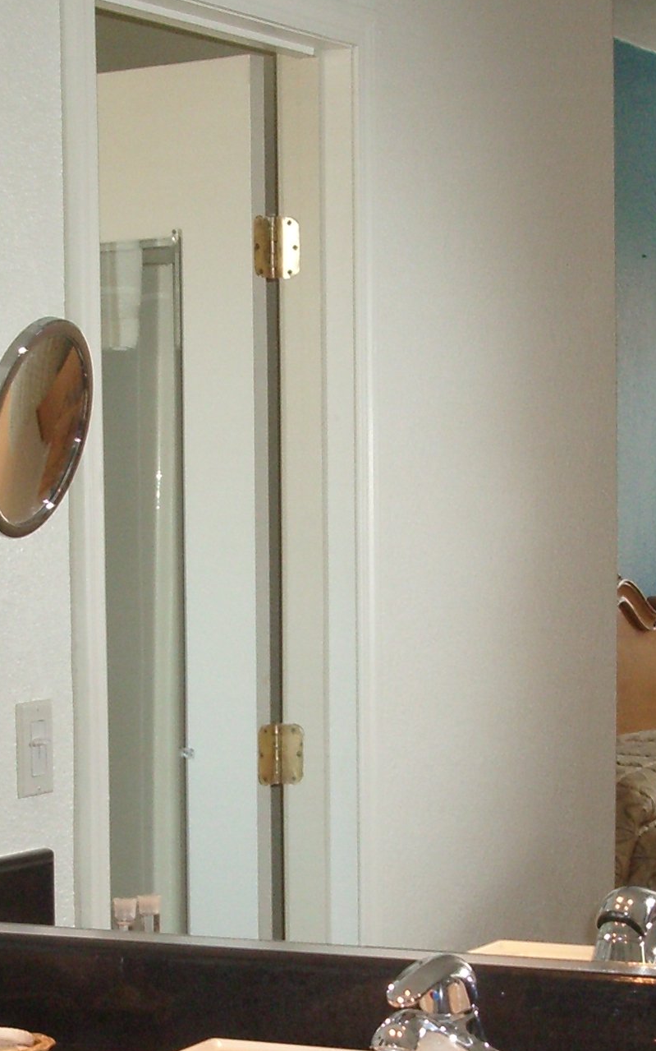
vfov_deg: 19.9
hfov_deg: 12.6
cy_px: 732
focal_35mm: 104
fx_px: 2976
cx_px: 362
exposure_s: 1/60
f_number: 3.1
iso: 200
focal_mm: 8.2
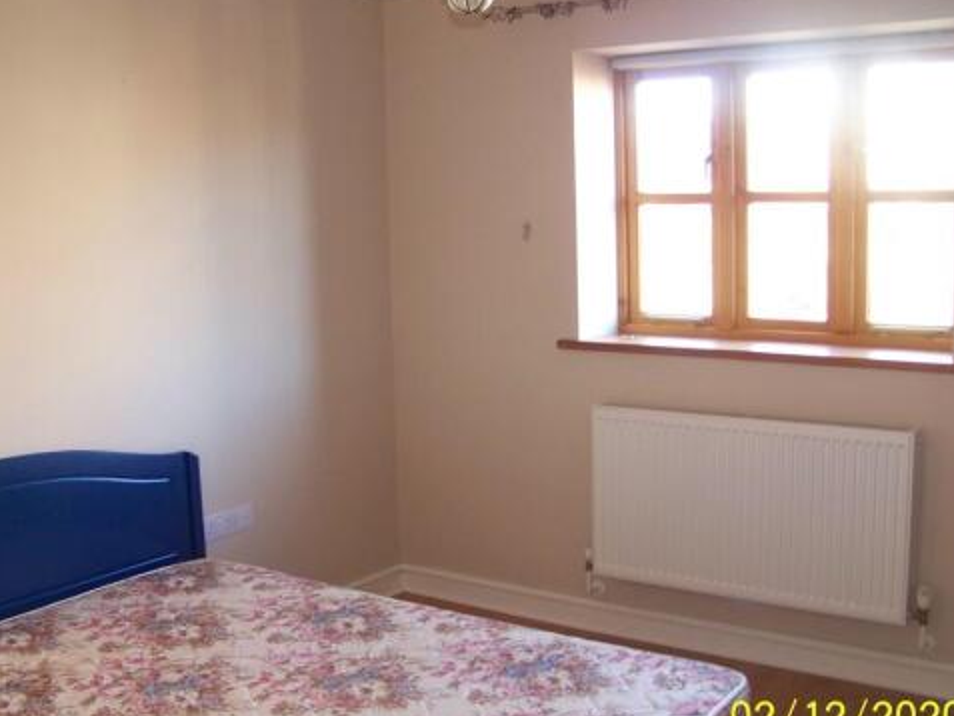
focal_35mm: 44
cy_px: 393
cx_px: 449
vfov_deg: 32.9
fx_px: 1213
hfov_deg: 42.9
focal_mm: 5.85
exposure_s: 1/20
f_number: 2.8
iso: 200
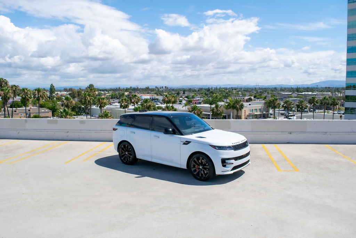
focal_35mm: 30
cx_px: 178
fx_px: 297
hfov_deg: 61.9
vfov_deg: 43.6
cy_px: 119
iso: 400
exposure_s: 1/2000
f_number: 8
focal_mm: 20
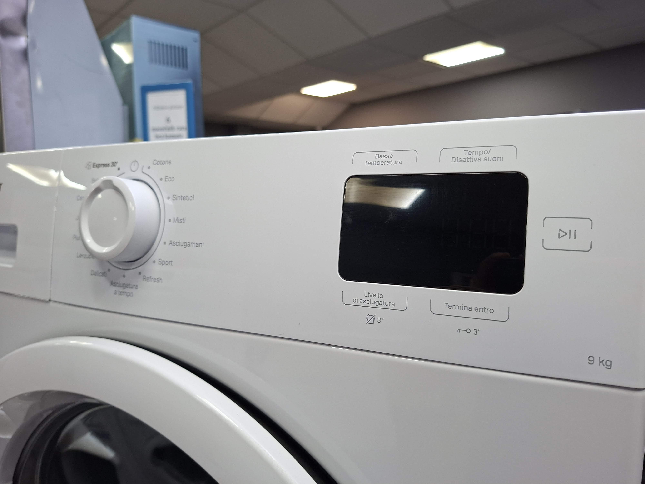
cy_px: 242
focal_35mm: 23
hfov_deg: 73.9
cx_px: 322
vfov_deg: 58.9
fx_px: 429
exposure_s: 1/100
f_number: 1.8
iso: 160
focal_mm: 5.54
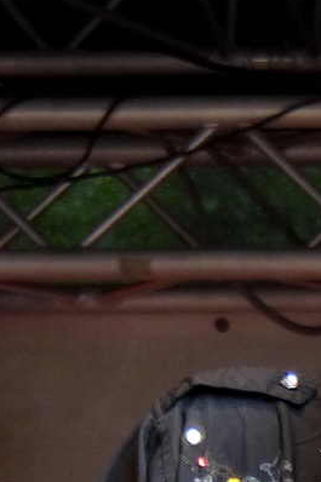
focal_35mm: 293
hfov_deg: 4.7
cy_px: 520
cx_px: 449
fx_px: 3922
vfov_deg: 7.0
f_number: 2.8
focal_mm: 20.1
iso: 250
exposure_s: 1/60
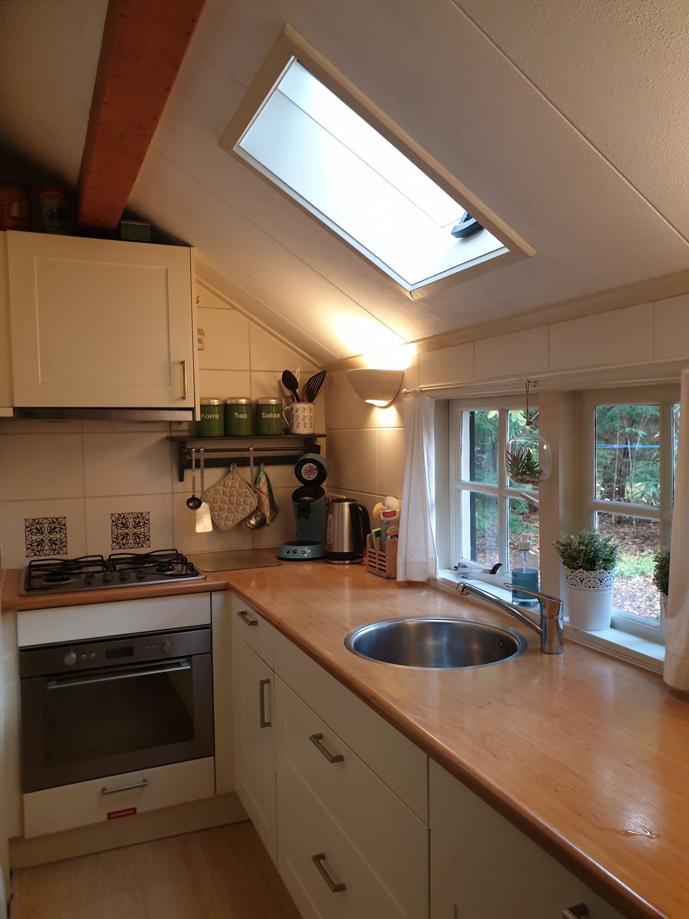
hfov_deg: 53.1
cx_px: 344
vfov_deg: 67.3
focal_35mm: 26
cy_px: 460
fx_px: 690
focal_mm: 4.3
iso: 250
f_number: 2.4
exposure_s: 1/50
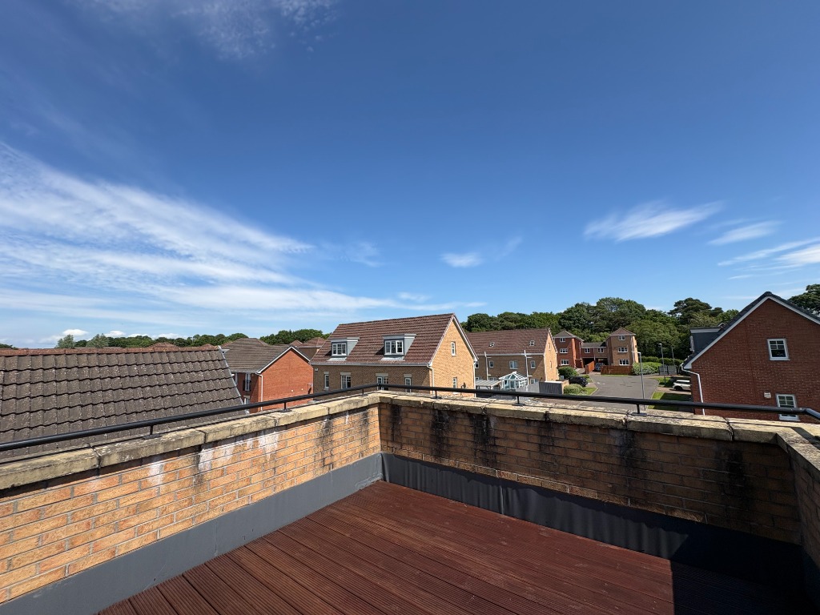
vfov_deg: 85.7
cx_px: 410
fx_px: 332
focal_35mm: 14
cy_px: 308
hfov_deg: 102.1
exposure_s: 1/2415
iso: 50
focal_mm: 2.22
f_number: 2.2
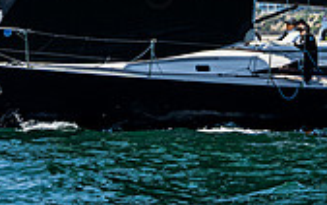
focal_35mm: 480
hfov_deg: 4.4
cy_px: -244
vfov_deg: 2.7
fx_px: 4282
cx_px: 304
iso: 400
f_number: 8
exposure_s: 1/1600
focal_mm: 105
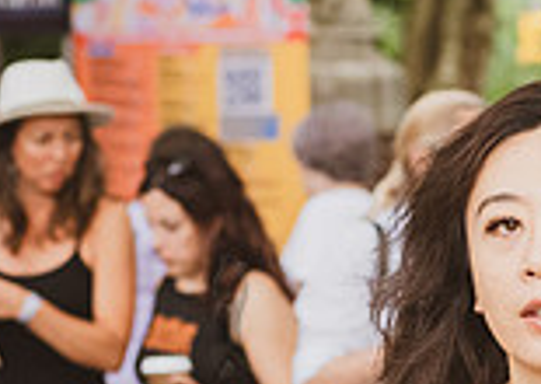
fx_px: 5274
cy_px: 492
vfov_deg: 4.2
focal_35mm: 344
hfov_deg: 5.8
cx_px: 790
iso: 2000
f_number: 5
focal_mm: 86
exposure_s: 1/1250
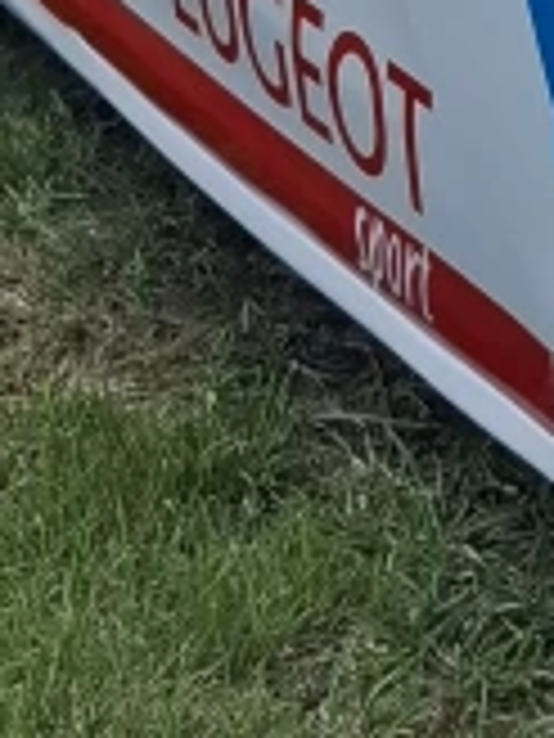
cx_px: 1347
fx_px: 3201
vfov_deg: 12.9
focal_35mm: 150
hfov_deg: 8.9
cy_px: -83
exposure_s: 1/1429
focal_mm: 5.54
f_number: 1.8
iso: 50
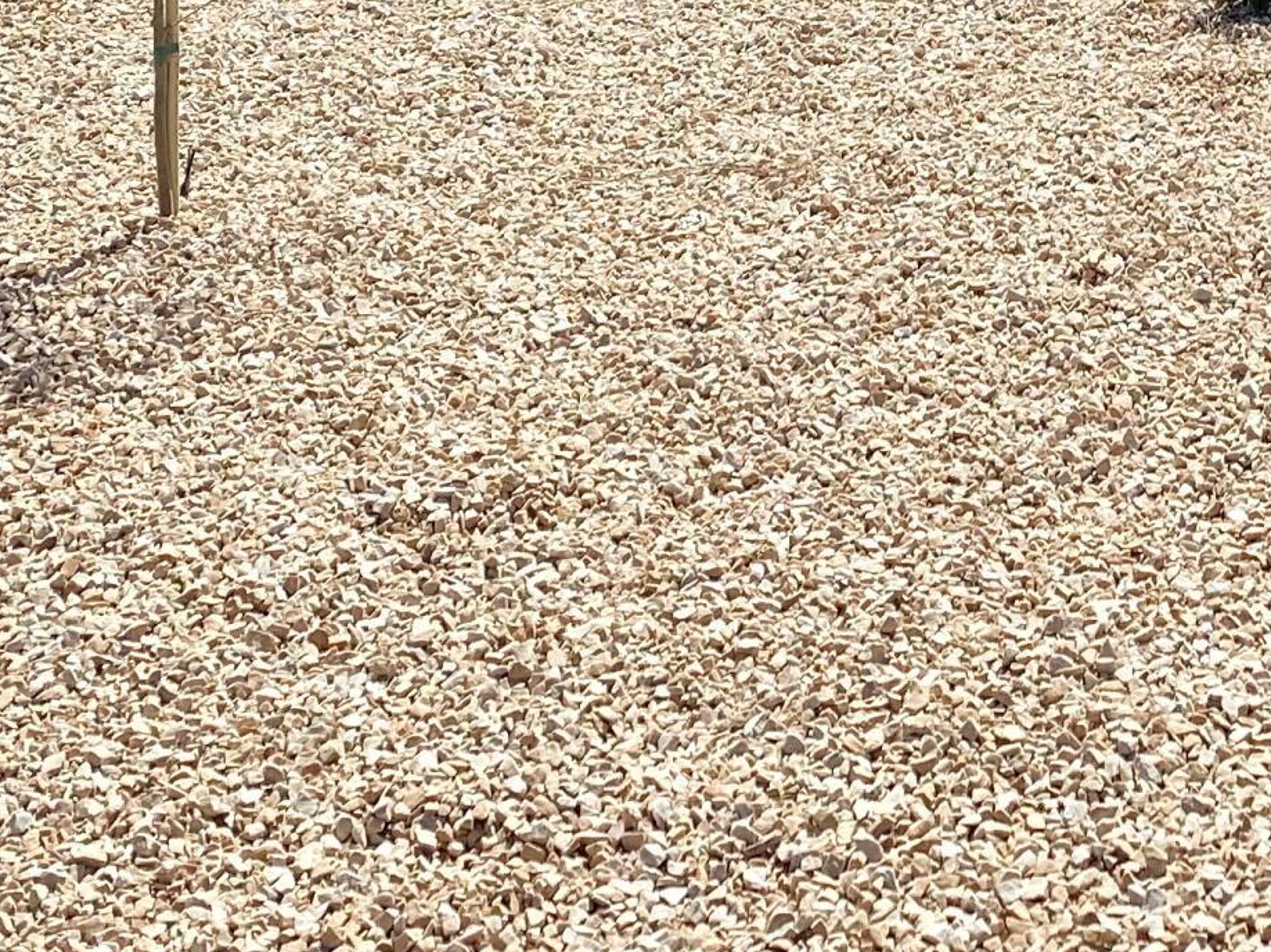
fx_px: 3120
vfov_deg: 15.7
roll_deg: -0.8
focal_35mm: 85
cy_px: -551
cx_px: 1272
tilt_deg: -1.3
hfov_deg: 22.2
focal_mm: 4.25
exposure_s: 1/2141
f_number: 1.8
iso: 32
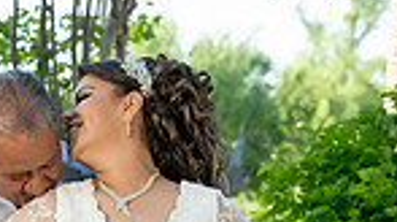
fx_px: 1723
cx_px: 124
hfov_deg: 13.1
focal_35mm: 164
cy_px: 463
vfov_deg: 7.1
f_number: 4
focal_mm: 51
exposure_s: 1/500
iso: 500
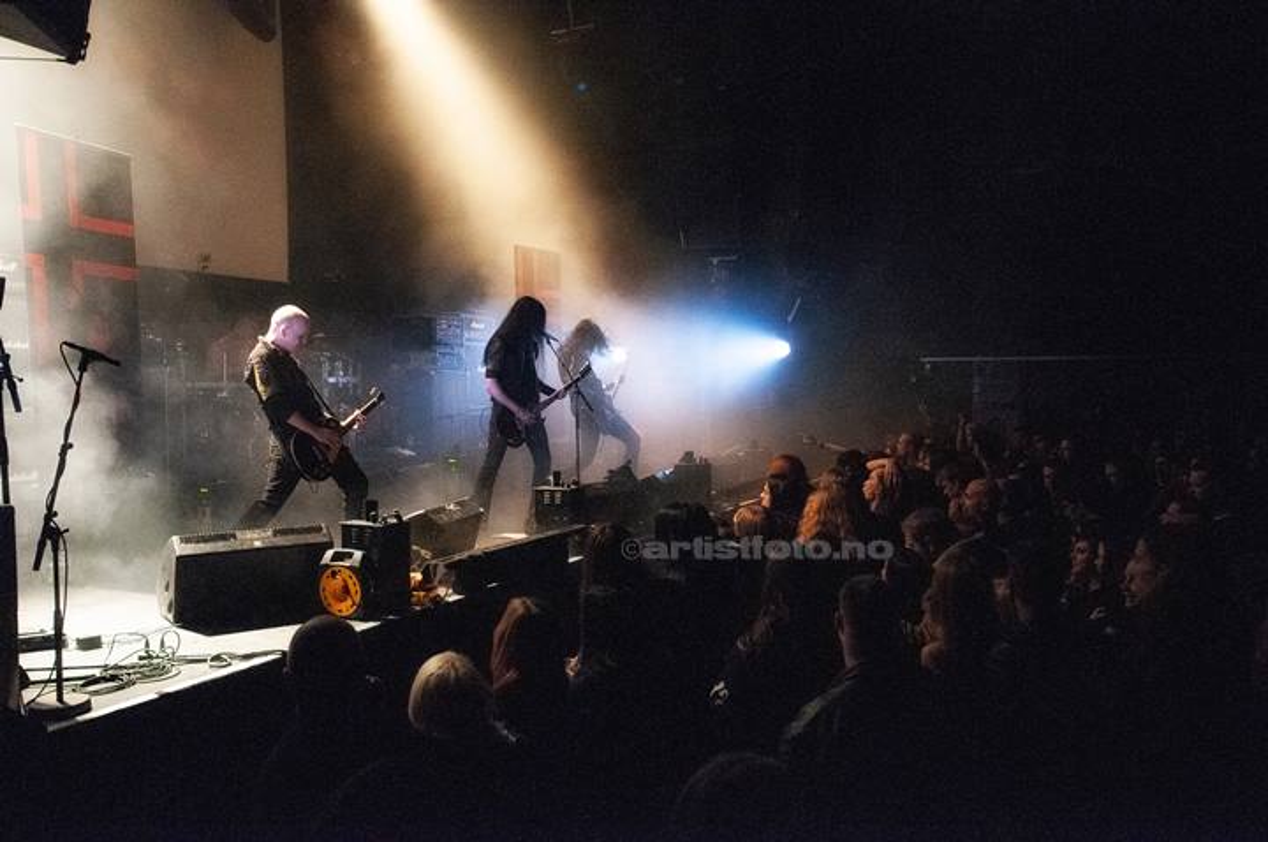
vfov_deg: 43.5
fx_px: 1055
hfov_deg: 62.0
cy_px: 421
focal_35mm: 30
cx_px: 634
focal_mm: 20
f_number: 5.6
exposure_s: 1/60
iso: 3200
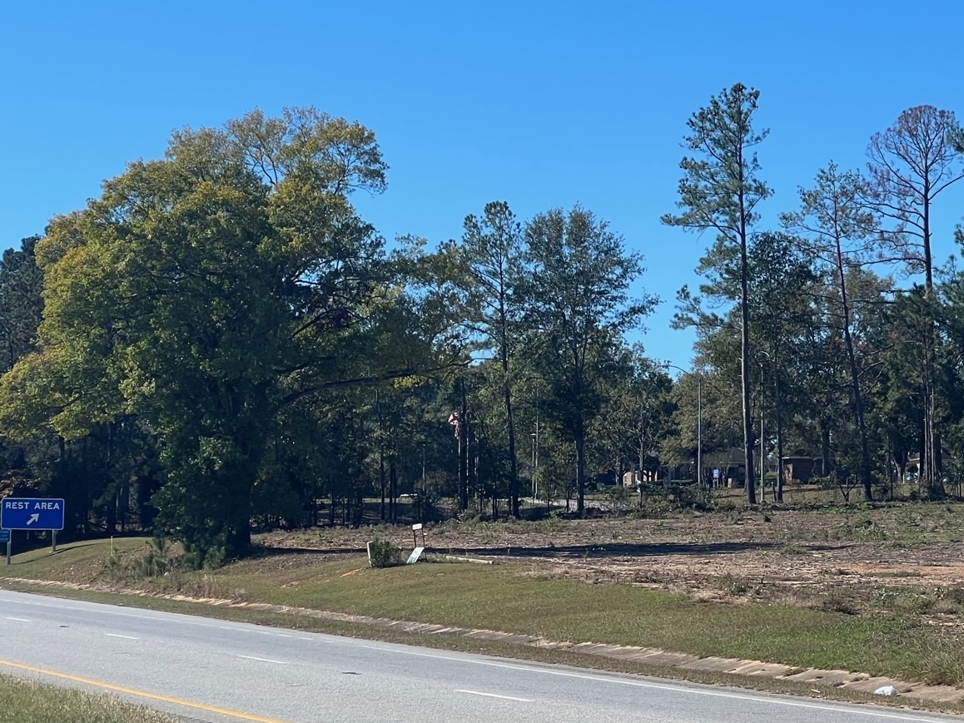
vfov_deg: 11.1
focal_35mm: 134
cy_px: 314
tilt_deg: +4.6
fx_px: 3732
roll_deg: -0.3
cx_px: 633
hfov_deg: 14.7
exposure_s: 1/943
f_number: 2.8
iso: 32
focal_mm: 9
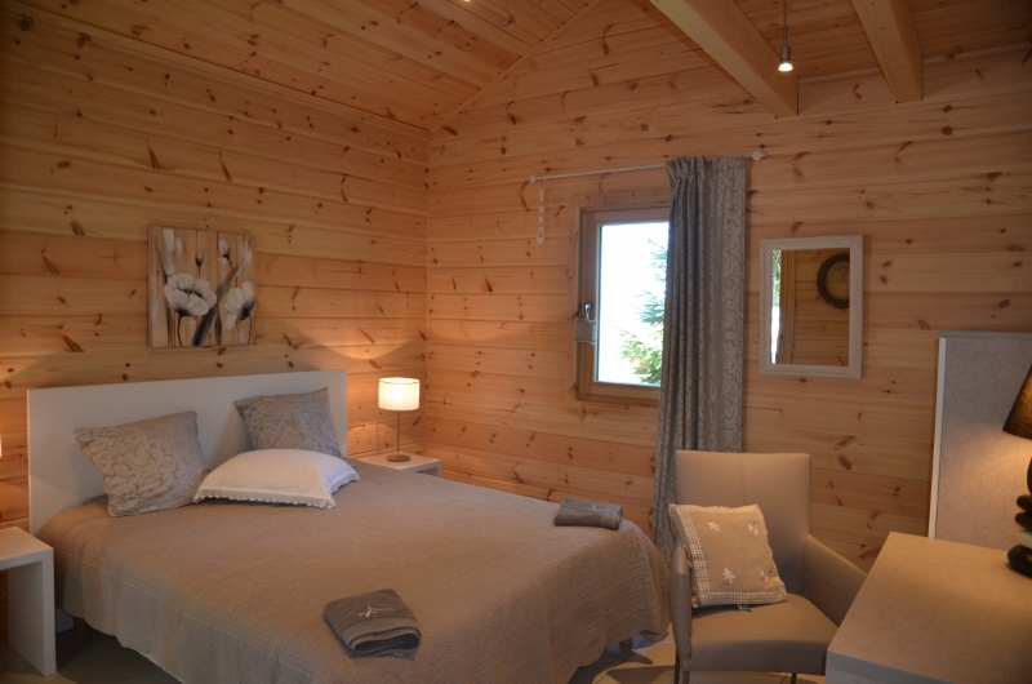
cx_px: 516
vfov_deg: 52.9
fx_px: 687
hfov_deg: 73.8
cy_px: 342
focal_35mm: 24
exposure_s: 1/125
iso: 400
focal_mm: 16
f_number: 3.5
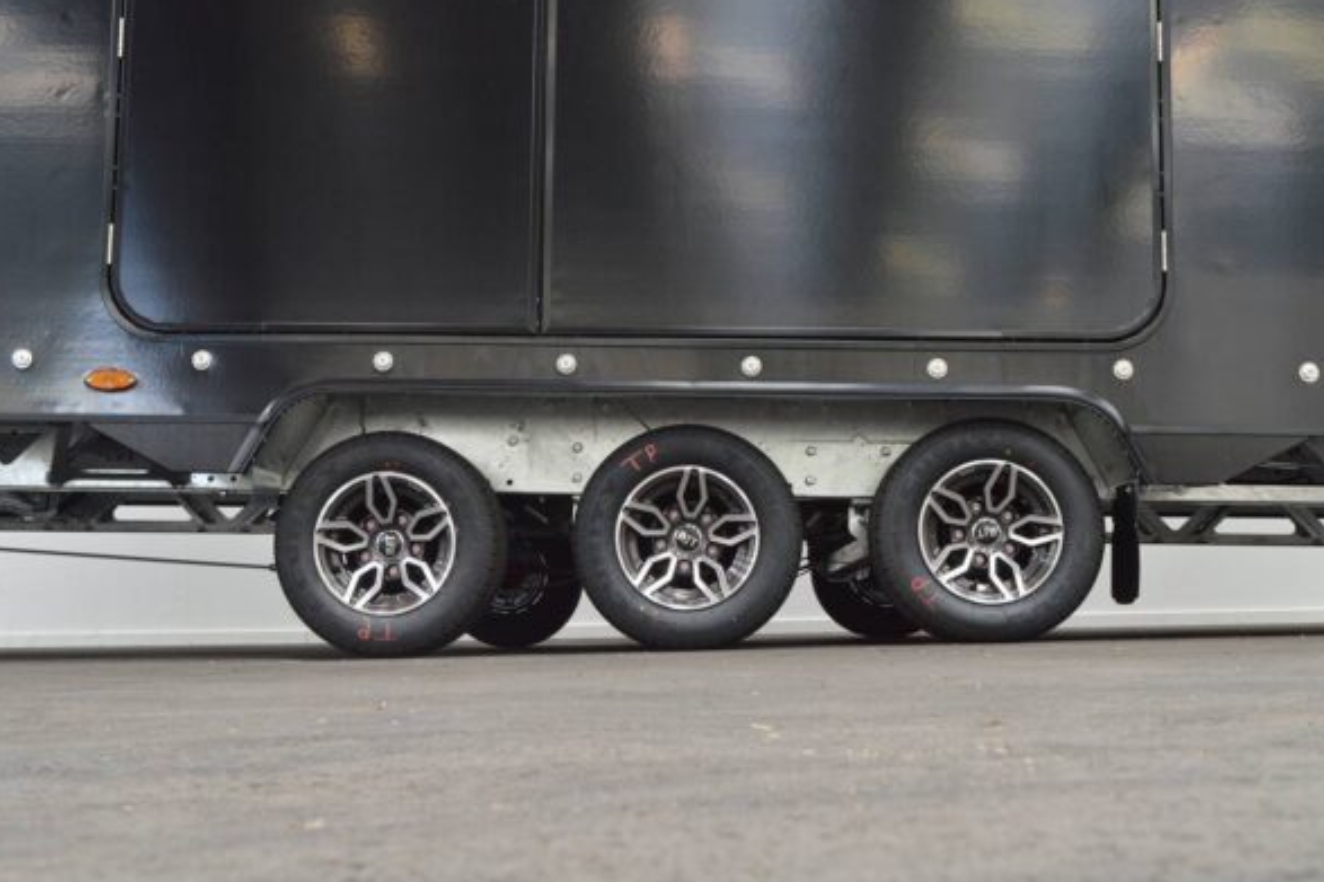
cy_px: 441
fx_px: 1747
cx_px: 668
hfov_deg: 41.5
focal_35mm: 48
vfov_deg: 28.3
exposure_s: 1/10
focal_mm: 31
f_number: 13
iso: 800
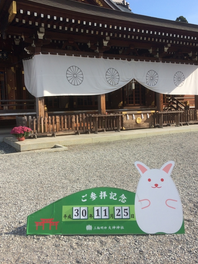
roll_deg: +1.6
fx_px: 252
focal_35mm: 33
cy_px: 116
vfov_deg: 55.2
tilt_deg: -1.7
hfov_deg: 42.9
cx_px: 96
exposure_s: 1/1244
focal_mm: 4.15
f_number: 2.2
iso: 32
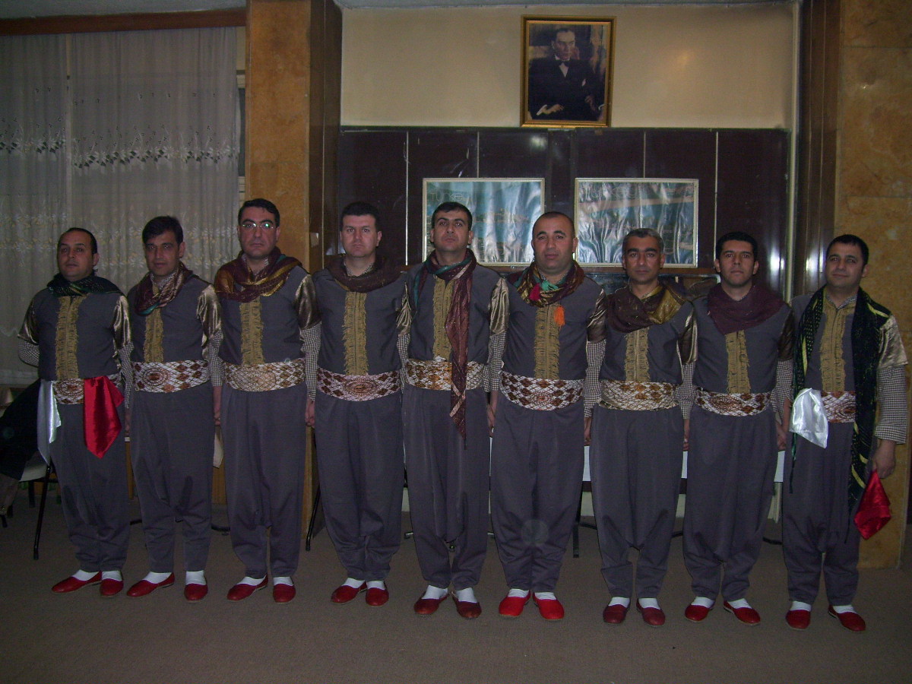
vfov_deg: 39.7
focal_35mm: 36
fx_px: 948
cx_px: 456
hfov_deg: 51.4
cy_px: 342
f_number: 2.7
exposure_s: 1/60
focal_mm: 6
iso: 200
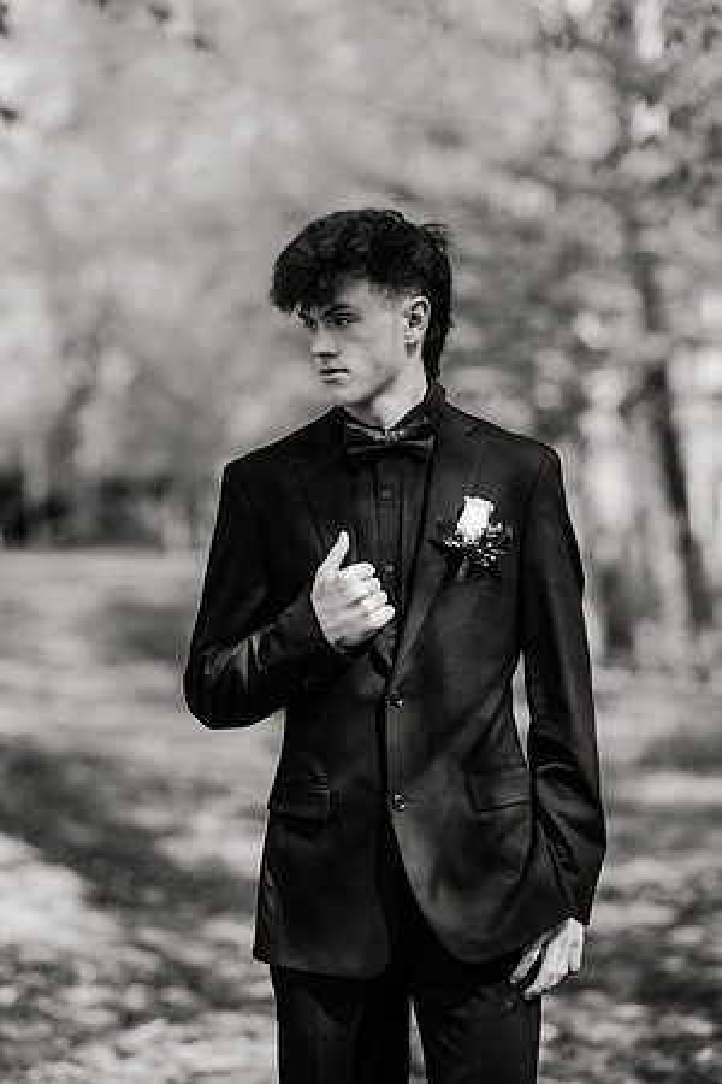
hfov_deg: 16.1
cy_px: 542
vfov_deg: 23.9
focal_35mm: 85
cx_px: 361
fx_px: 2557
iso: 100
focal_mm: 85
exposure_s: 1/640
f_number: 2
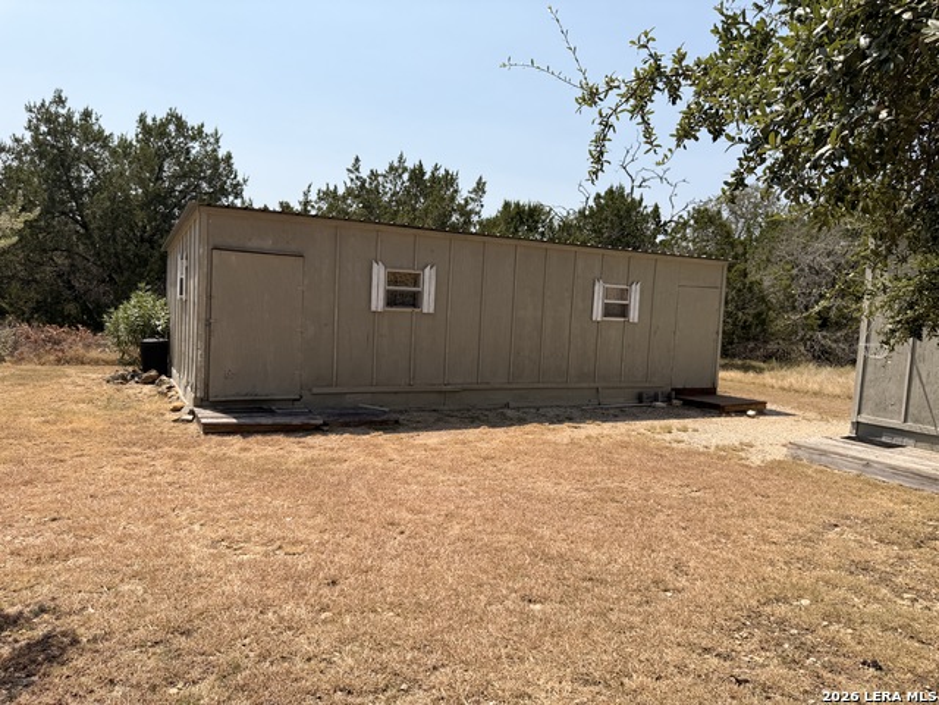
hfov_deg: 71.6
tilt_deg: -4.5
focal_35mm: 24
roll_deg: -2.5
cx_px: 470
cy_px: 352
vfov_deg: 56.8
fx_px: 651
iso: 80
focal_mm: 6.76
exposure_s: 1/4673
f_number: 1.78
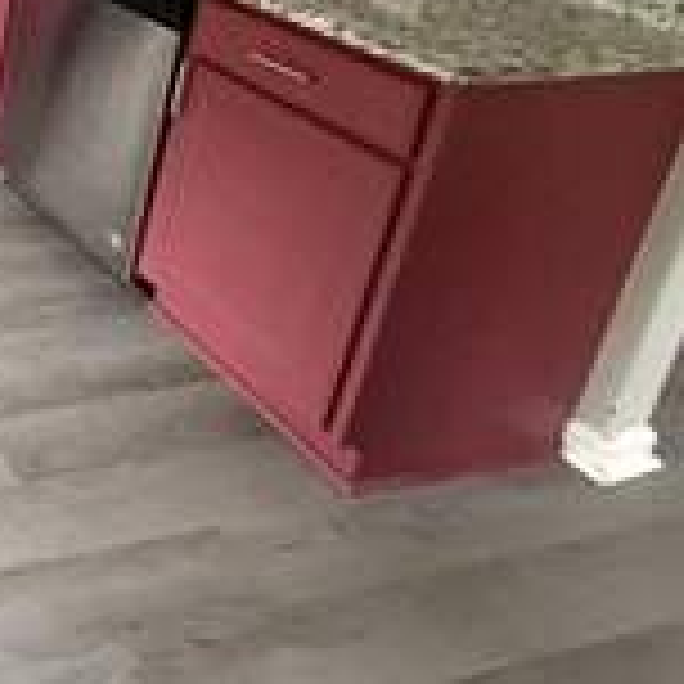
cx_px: -320
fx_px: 872
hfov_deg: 28.9
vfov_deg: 36.7
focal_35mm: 39
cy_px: -54
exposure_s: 1/60
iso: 1000
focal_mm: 2.22
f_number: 2.2
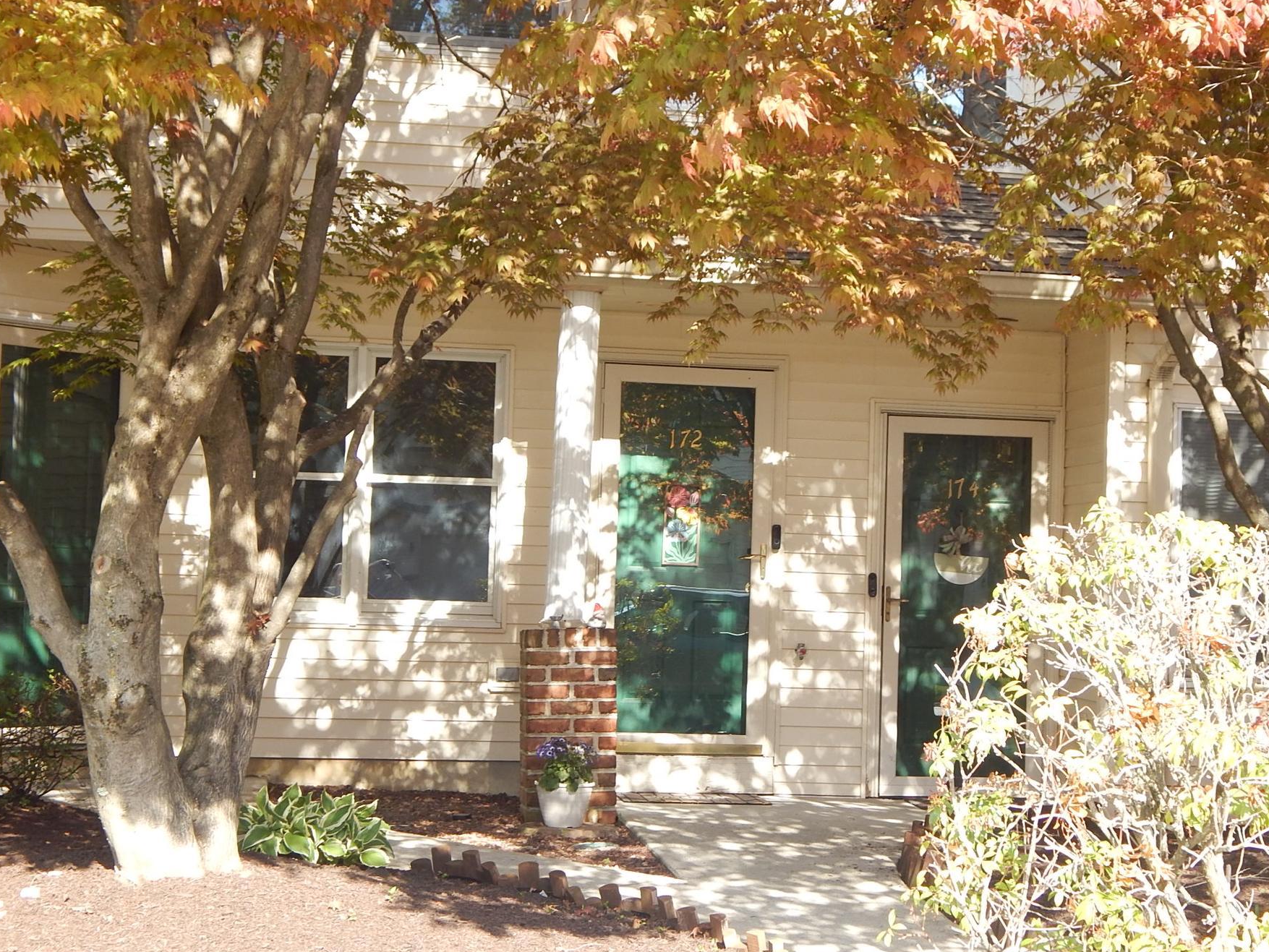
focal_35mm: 63
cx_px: 736
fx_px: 2310
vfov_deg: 23.3
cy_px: 496
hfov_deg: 30.7
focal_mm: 9.7
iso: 125
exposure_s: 1/160
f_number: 3.8
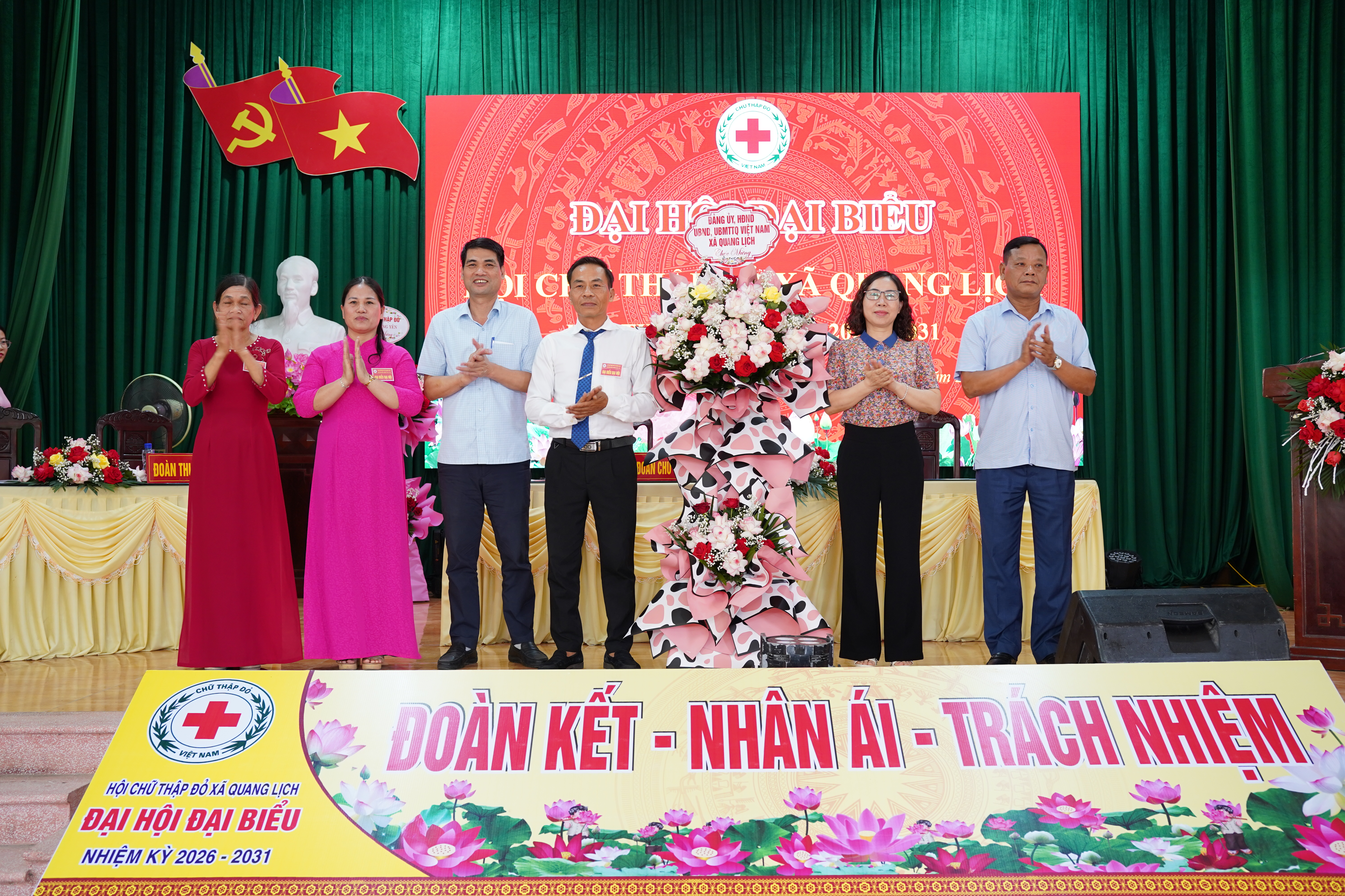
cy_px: 448
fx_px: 1352
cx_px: 672
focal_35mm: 36
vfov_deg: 36.7
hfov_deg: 52.9
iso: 800
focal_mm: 36.2
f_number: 4
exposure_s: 1/40
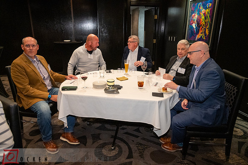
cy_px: 82
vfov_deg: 53.1
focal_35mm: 24
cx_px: 124
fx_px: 165
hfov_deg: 73.8
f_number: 4
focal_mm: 24
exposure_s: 1/60
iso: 5000
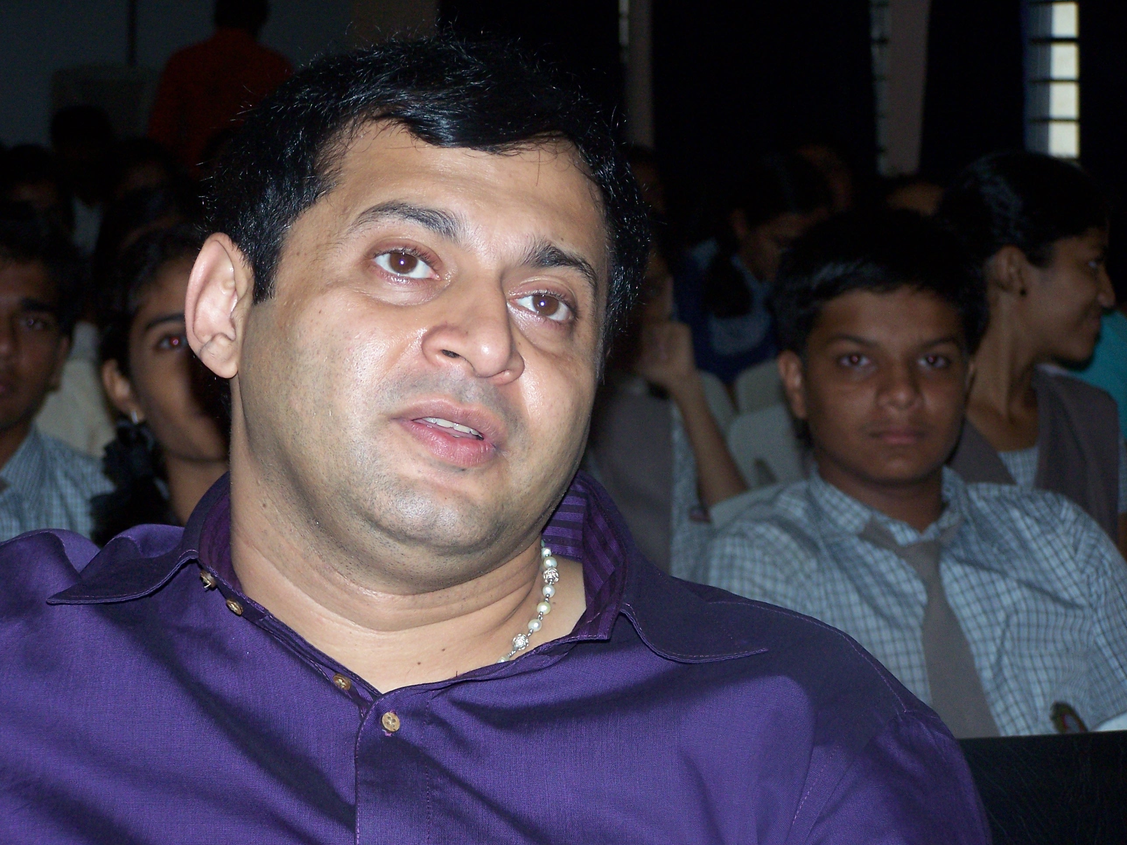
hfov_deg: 16.8
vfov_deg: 12.7
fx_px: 3809
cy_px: 422
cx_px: 564
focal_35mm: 117
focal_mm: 19.4
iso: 140
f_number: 3.2
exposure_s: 1/90
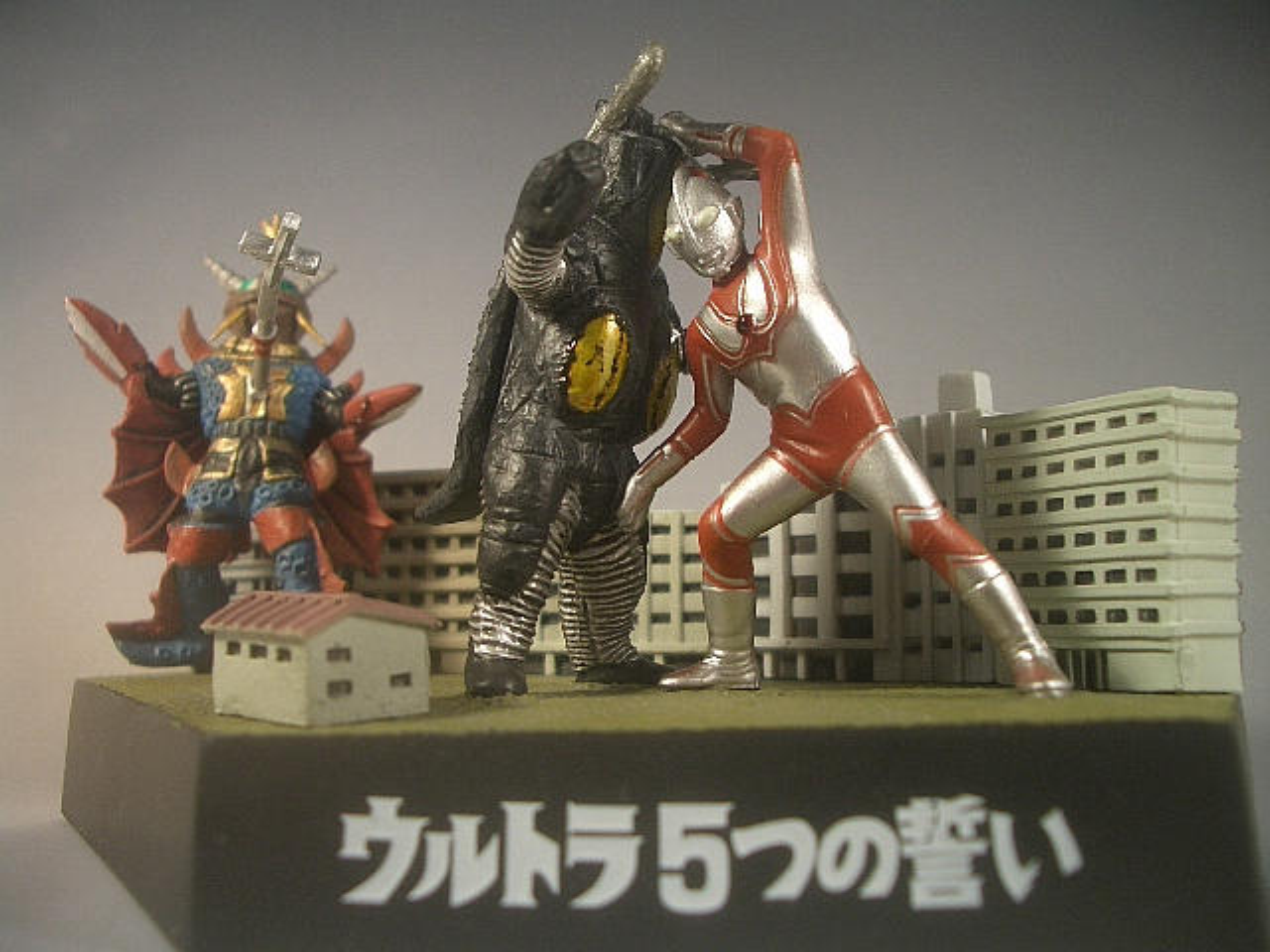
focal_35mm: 35
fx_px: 1284
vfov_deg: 40.7
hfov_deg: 52.6
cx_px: 635
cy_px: 476
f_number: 2.6
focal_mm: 5.8
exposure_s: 1/160
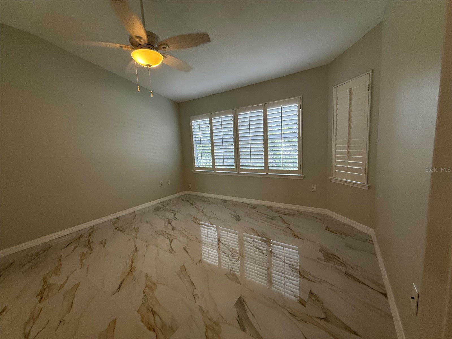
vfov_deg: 85.7
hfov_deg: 102.1
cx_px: 226
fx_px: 183
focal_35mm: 14
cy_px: 170
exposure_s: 1/120
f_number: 2.2
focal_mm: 2.22
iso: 160
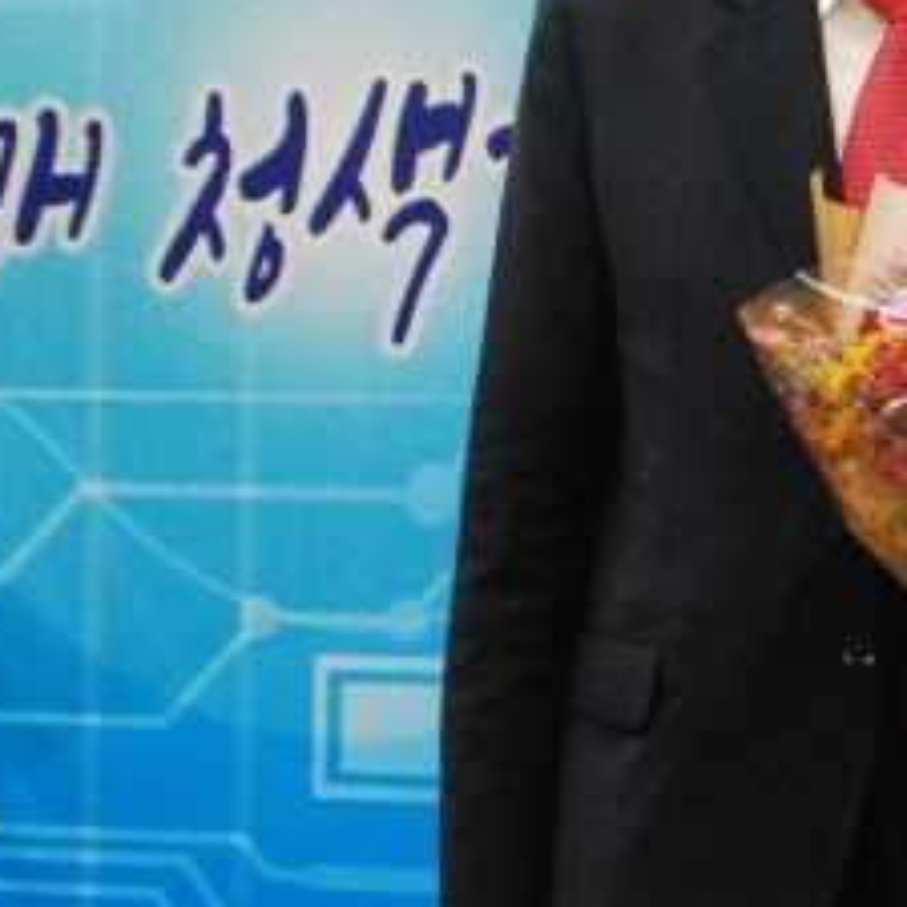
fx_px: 3943
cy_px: 58
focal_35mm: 133
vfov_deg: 13.0
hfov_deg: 12.9
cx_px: 992
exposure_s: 1/100
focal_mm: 36
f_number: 7.1
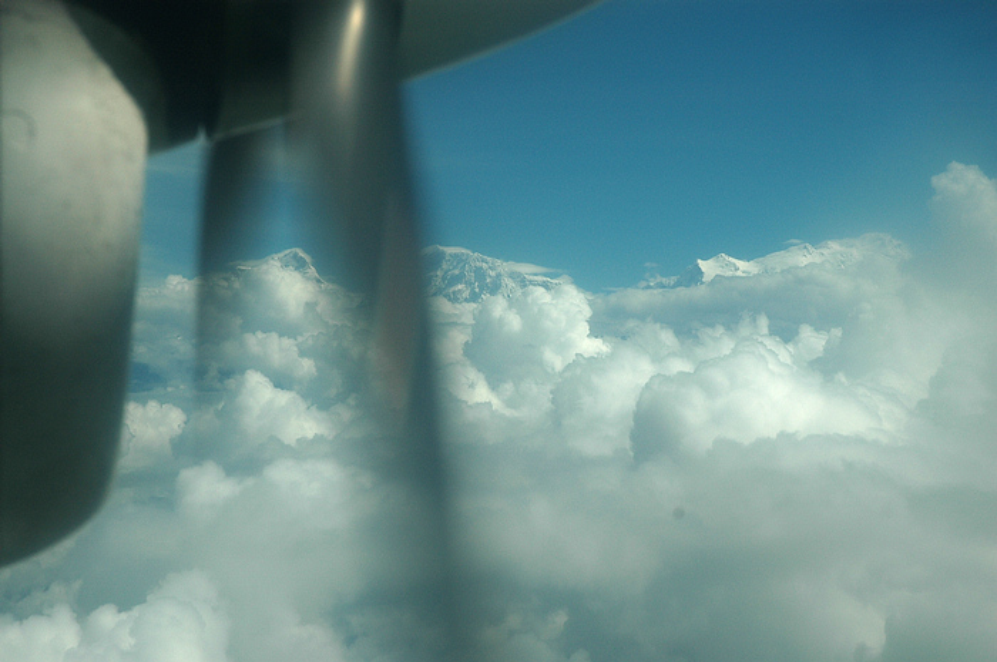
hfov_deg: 24.6
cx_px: 498
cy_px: 331
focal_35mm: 82
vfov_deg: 16.5
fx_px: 2282
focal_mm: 55
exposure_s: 1/640
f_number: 8
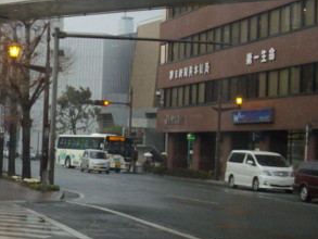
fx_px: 928
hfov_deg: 18.7
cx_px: -36
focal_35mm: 101
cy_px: 102
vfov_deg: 14.7
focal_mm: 6.2
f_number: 2.8
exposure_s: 1/125
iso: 126
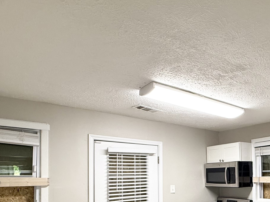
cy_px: 172
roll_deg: +0.1
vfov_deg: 42.6
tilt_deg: +1.8
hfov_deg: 55.0
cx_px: 209
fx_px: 242
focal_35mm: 31
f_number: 2.2
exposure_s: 1/120
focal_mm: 2.22
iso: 200
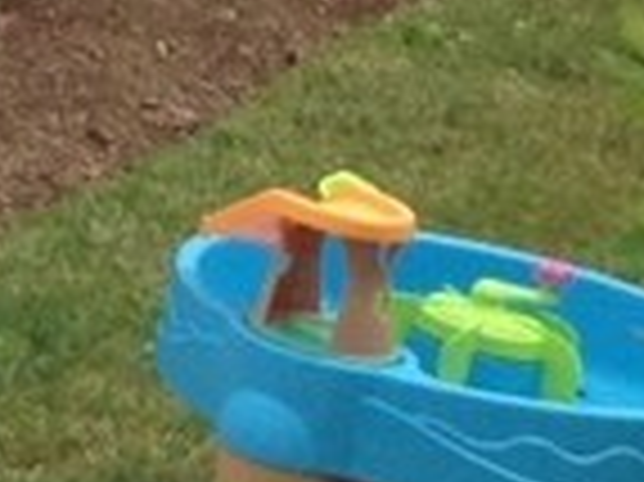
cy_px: -802
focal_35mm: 251
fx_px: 4666
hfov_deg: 6.7
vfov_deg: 5.6
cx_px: -1639
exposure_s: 1/1043
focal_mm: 4.28
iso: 50
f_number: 2.4
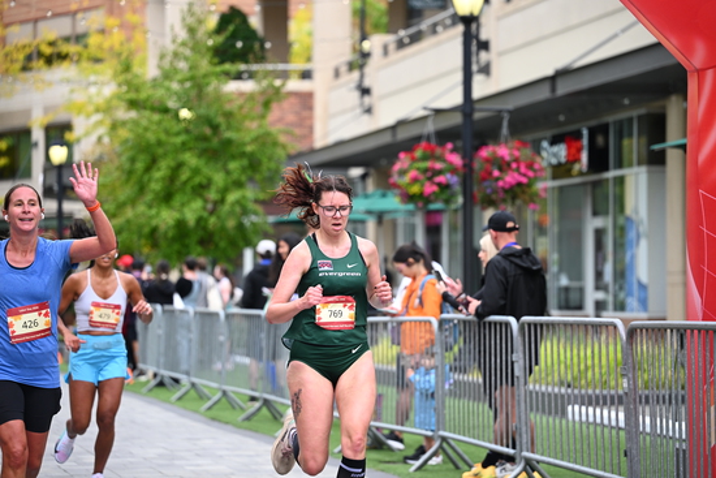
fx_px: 2288
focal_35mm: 115
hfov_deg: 17.8
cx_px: 358
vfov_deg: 11.9
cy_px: 239
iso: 640
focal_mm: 115
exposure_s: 1/1600
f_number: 2.8
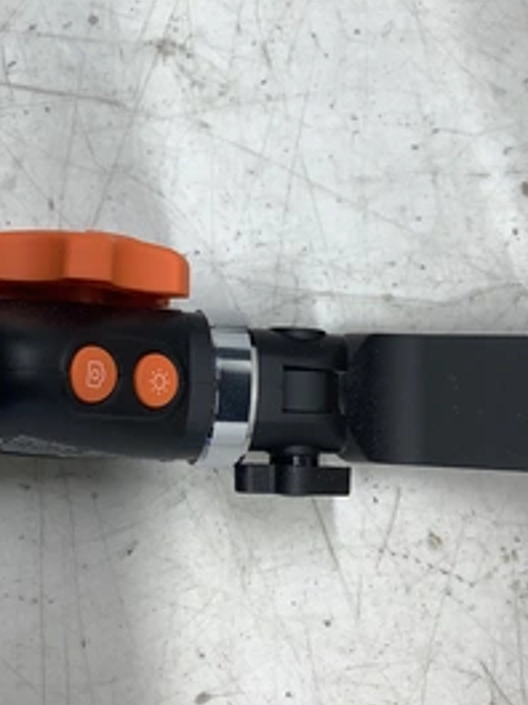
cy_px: 286
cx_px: 192
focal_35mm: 47
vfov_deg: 40.3
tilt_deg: -75.6
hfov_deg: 30.7
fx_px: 956
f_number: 2.4
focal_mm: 3.3
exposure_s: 1/120
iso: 64
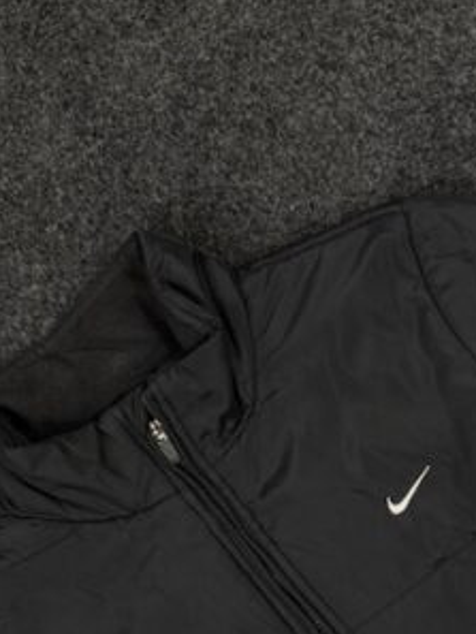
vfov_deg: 42.2
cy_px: 492
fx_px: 788
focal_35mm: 43
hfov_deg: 33.6
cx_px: 250
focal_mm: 6.76
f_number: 1.78
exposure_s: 1/100
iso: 200
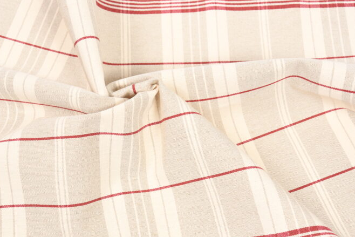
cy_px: 120
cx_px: 160
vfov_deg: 19.5
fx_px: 690
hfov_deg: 28.8
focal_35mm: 70
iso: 800
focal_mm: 40
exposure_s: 1/60
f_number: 8
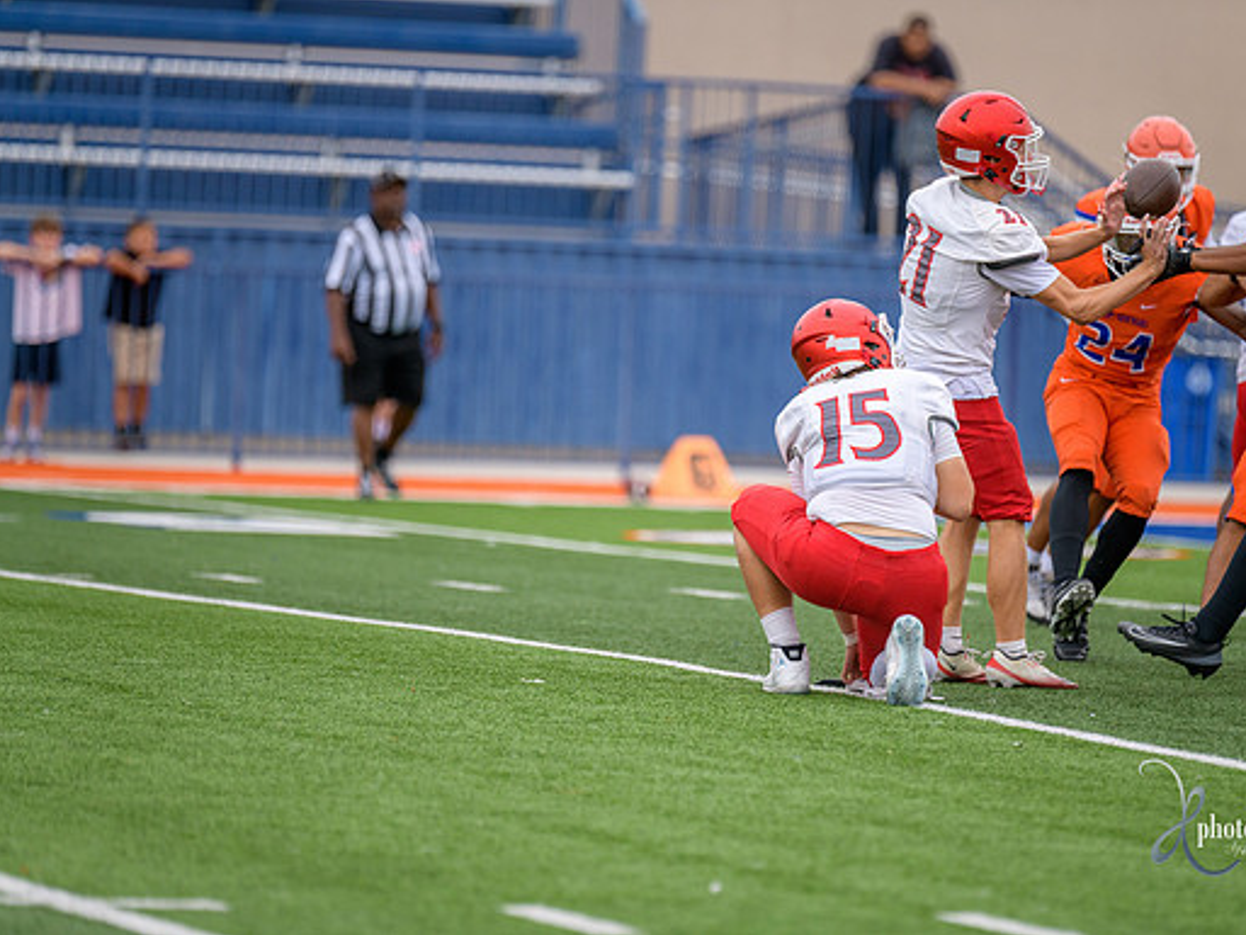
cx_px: 695
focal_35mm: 272
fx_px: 9793
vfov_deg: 5.5
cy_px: 468
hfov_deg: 7.3
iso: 450
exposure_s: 1/1000
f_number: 2.8
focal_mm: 250
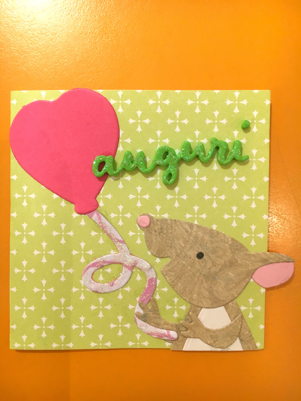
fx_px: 336
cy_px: 200
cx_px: 150
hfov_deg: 48.2
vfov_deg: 61.7
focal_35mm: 29
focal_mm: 4.15
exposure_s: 1/33
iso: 80
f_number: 2.2
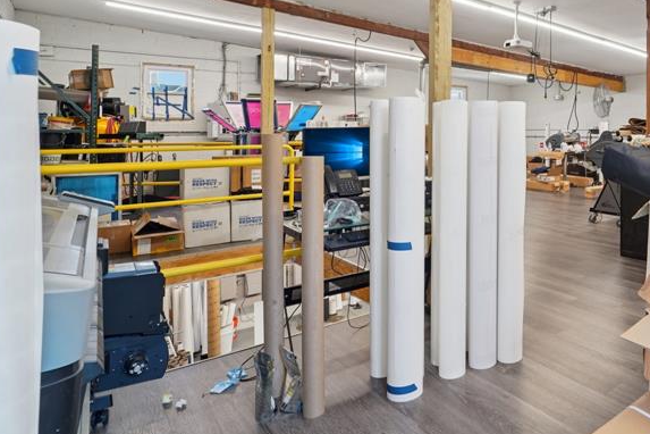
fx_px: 451
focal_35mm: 25
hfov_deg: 63.1
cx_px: 550
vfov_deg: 50.0
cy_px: 130
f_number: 8
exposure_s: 1/30
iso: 400
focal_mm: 14
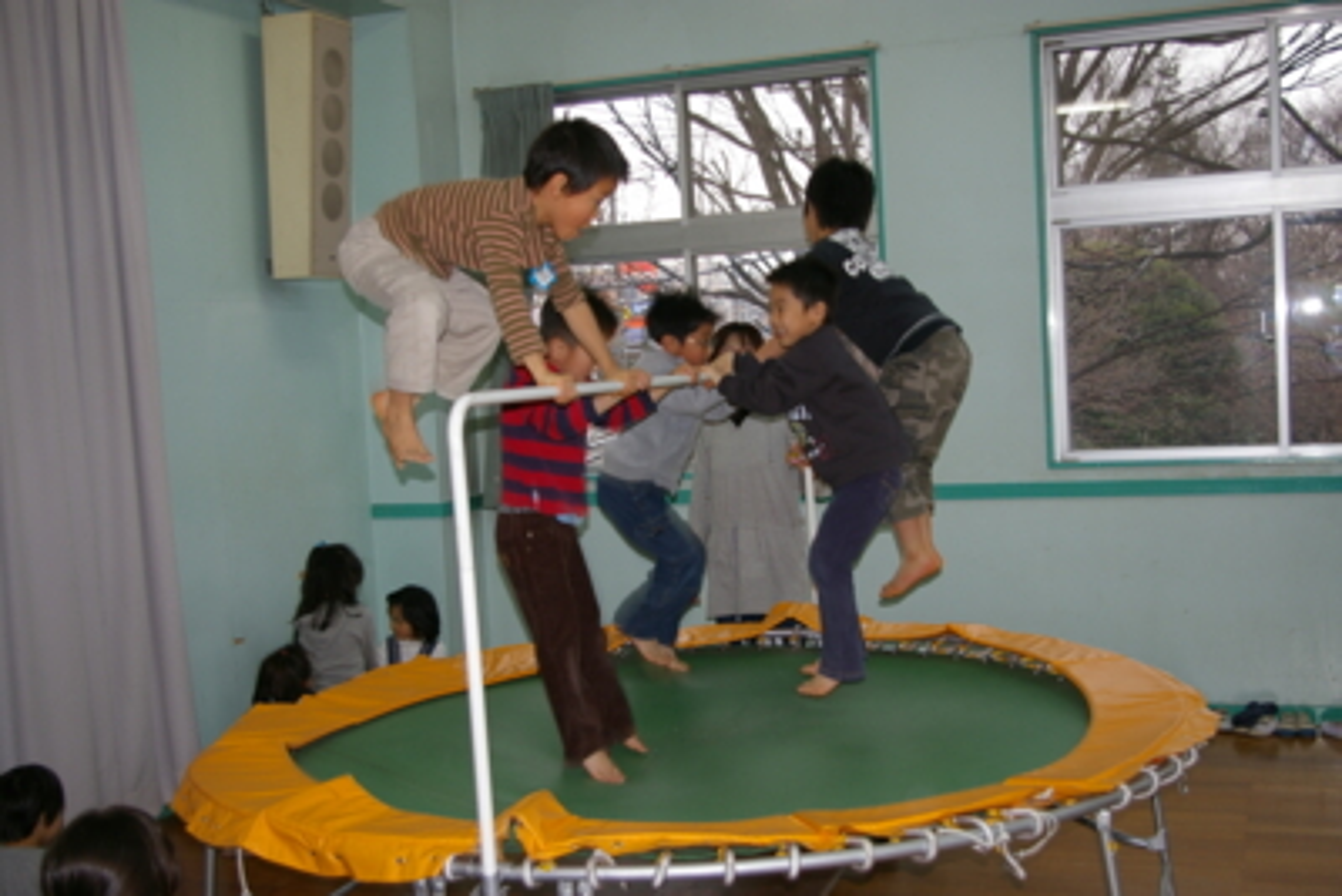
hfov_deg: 46.4
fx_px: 1566
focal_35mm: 42
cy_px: 448
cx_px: 671
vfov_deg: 31.9
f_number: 4
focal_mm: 28
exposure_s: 1/45
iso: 200
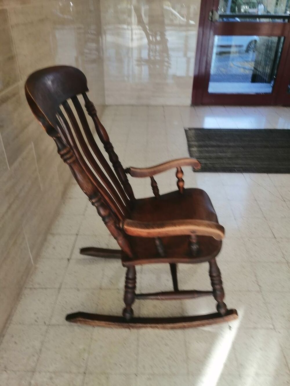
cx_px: 145
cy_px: 193
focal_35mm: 26
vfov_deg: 67.3
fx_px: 290
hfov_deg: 53.1
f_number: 1.8
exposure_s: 1/50
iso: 64
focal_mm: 3.62
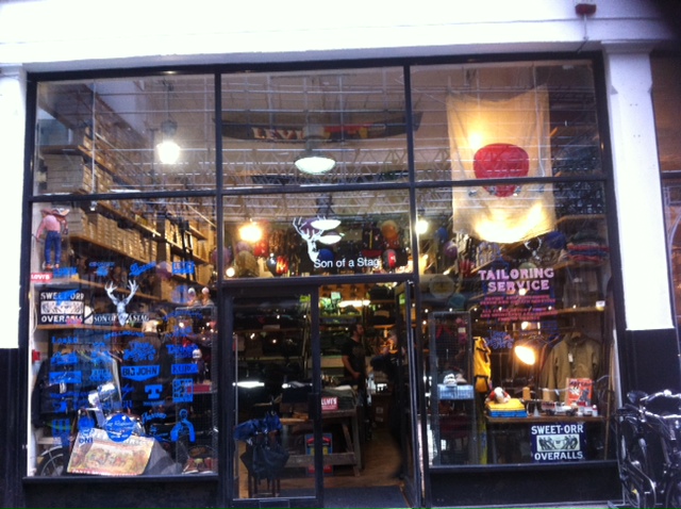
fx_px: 688
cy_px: 254
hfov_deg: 52.7
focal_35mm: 35
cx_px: 340
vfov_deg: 40.6
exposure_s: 1/15
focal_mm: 3.85
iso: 160
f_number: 2.8
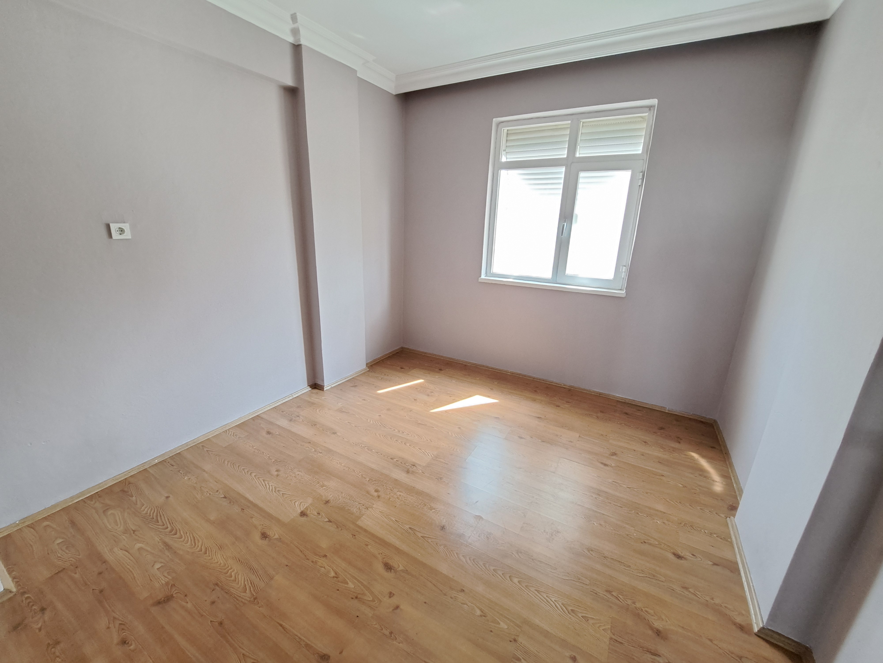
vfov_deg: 89.9
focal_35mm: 13
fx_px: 332
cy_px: 332
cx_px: 442
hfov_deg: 106.2
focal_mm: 1.74
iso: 250
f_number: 2.2
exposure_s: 1/50
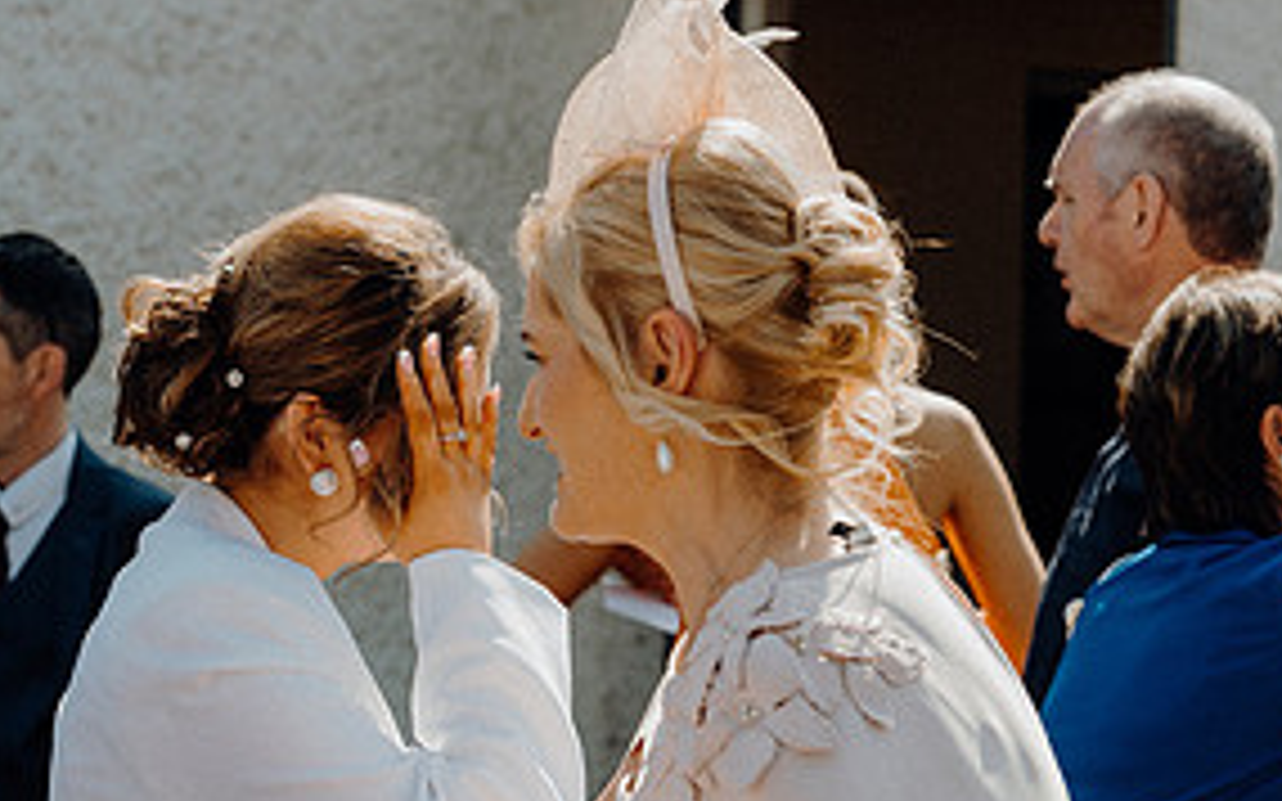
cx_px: 315
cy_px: 790
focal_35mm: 162
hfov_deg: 12.9
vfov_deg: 8.1
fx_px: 5659
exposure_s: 1/800
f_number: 3.5
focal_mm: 52
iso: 125
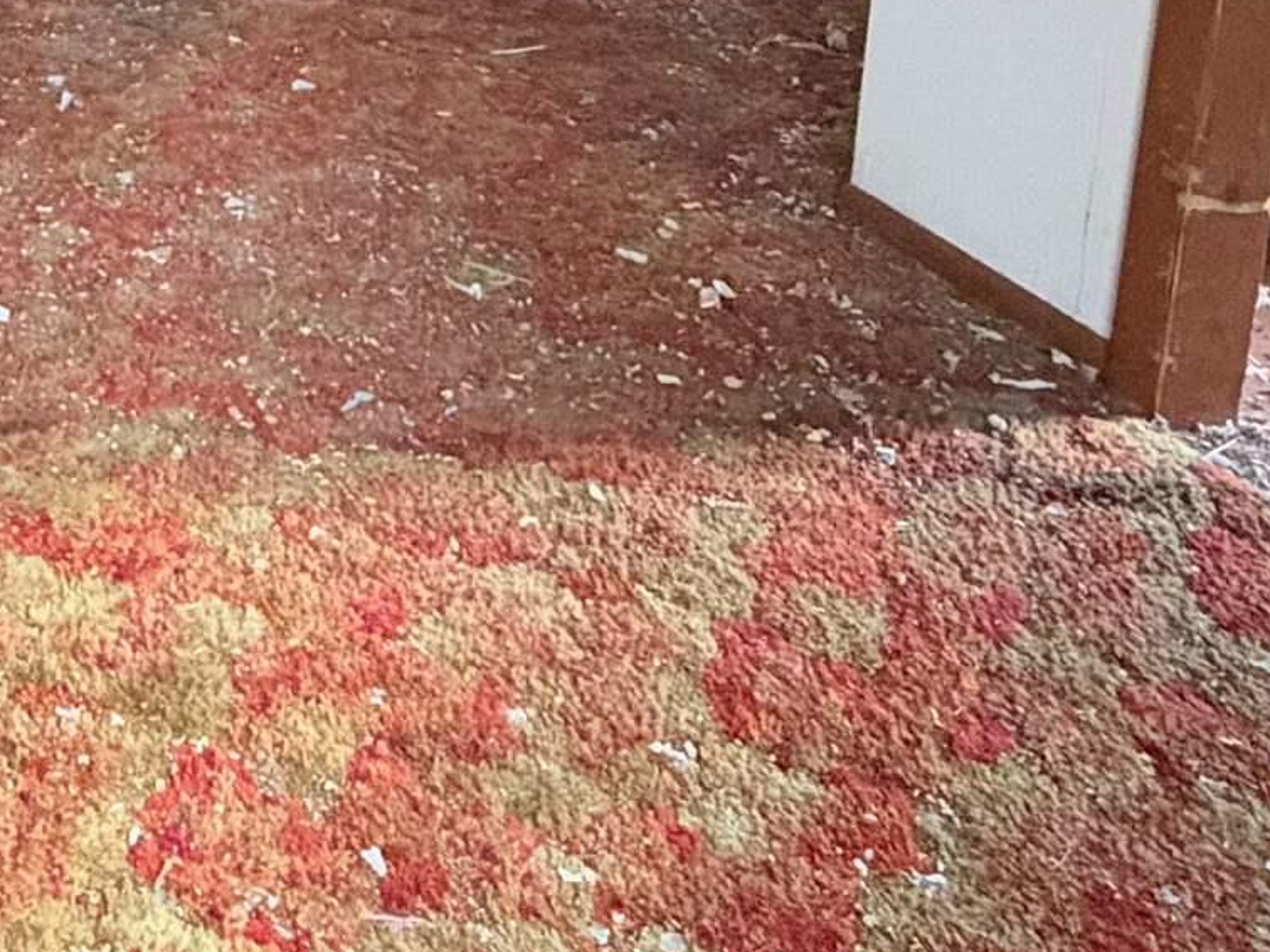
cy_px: -451
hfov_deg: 29.6
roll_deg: -0.9
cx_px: -200
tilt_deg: -10.6
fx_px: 2091
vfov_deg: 21.7
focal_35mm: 57
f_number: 2.2
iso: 1250
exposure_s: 1/51
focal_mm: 2.22
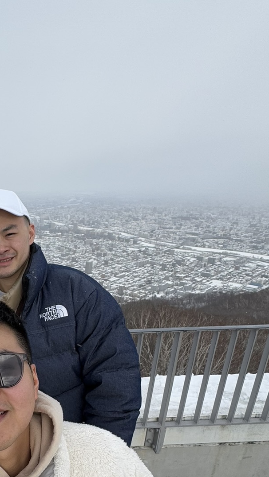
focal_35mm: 29
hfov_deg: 34.9
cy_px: 326
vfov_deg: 64.0
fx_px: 368
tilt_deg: -19.3
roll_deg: +0.7
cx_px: -23
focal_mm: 2.22
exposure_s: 1/1126
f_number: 2.2
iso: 50
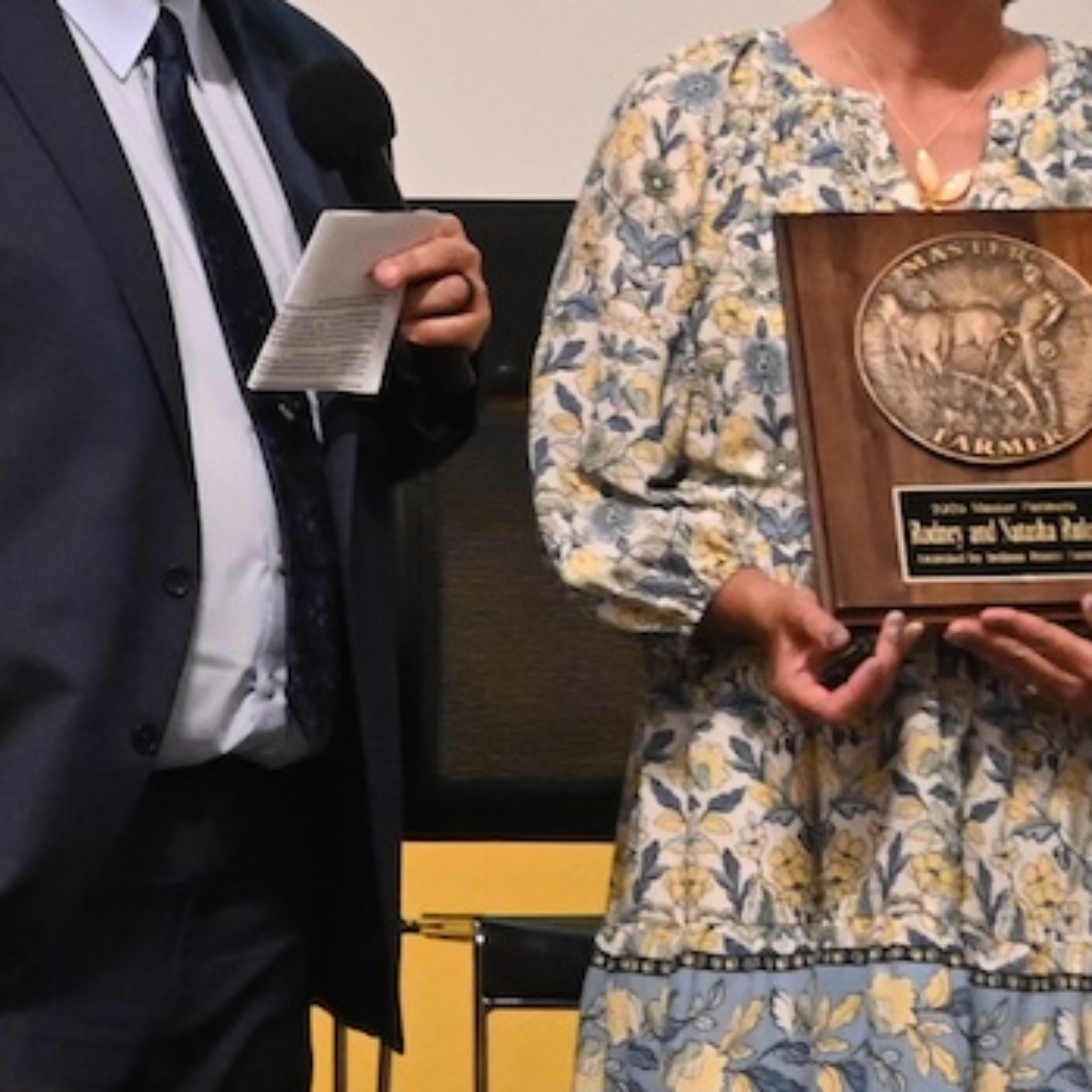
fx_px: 13027
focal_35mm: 365
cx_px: 185
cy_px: 809
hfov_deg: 4.8
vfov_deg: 4.8
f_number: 6.3
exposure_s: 1/80
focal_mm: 50
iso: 3200
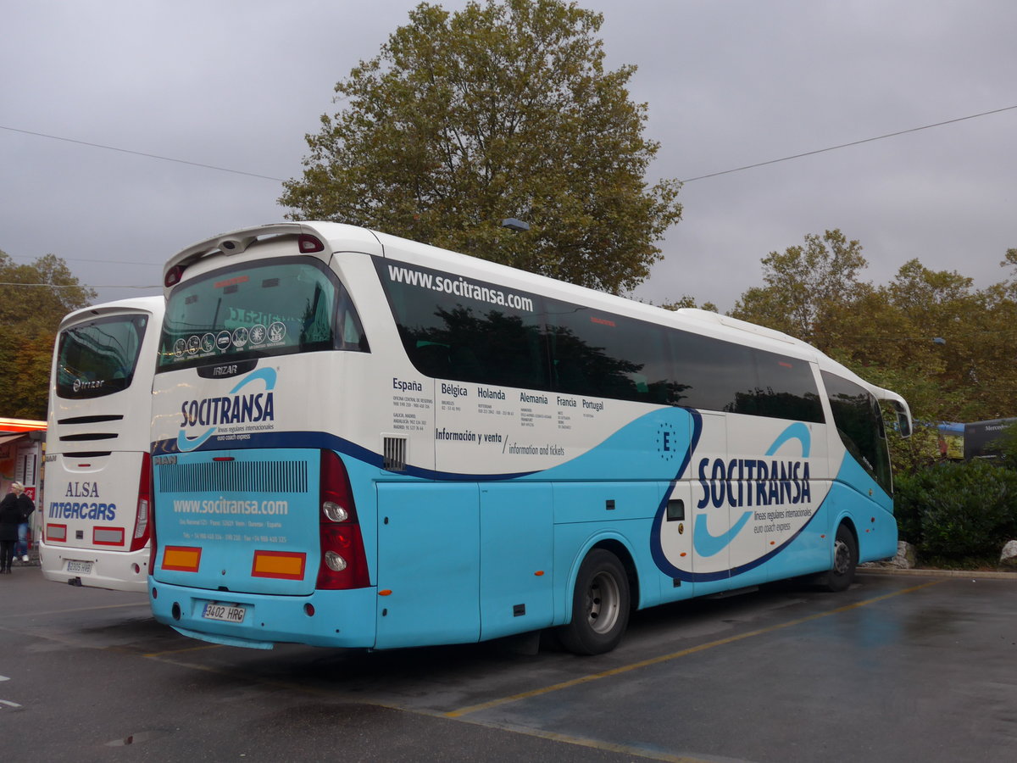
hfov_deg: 54.0
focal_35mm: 34
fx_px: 999
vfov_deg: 41.8
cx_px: 508
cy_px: 382
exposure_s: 1/60
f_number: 2.3
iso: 100
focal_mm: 7
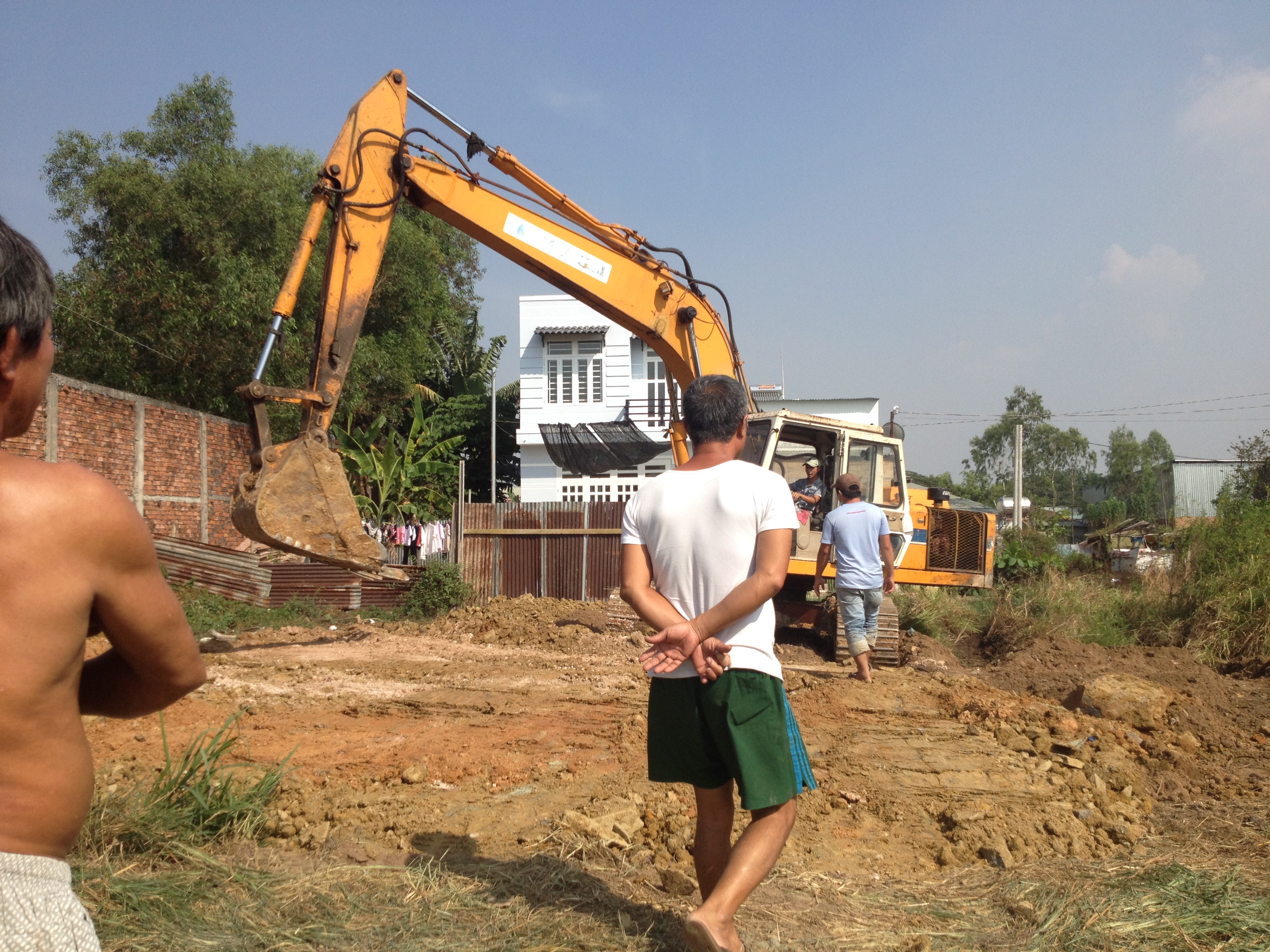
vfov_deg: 40.7
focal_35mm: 35
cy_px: 476
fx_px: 1284
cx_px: 635
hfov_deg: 52.6
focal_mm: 4.28
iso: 50
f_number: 2.4
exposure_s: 1/1727
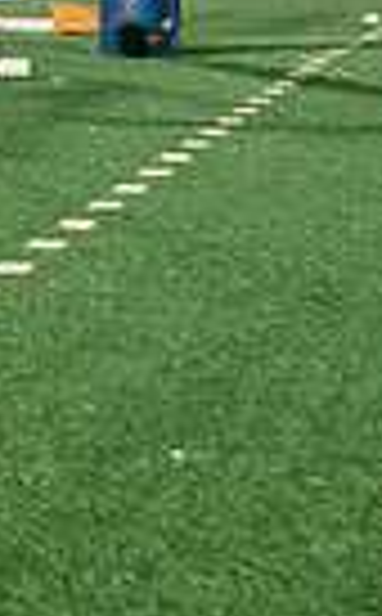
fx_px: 5074
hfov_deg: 4.1
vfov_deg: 6.9
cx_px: -908
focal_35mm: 303
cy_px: -236
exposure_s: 1/200
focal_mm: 70
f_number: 4.5
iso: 2500
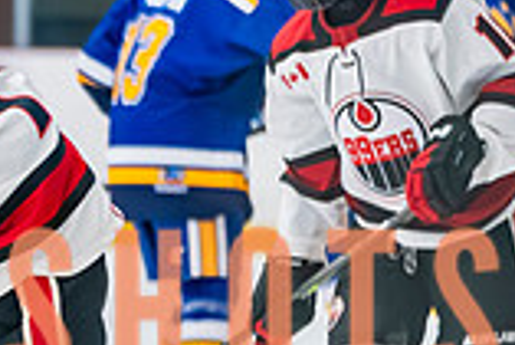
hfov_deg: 2.9
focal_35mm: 718
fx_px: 10281
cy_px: 311
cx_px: -101
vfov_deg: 1.9
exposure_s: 1/640
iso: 2000
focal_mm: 142
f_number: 2.8
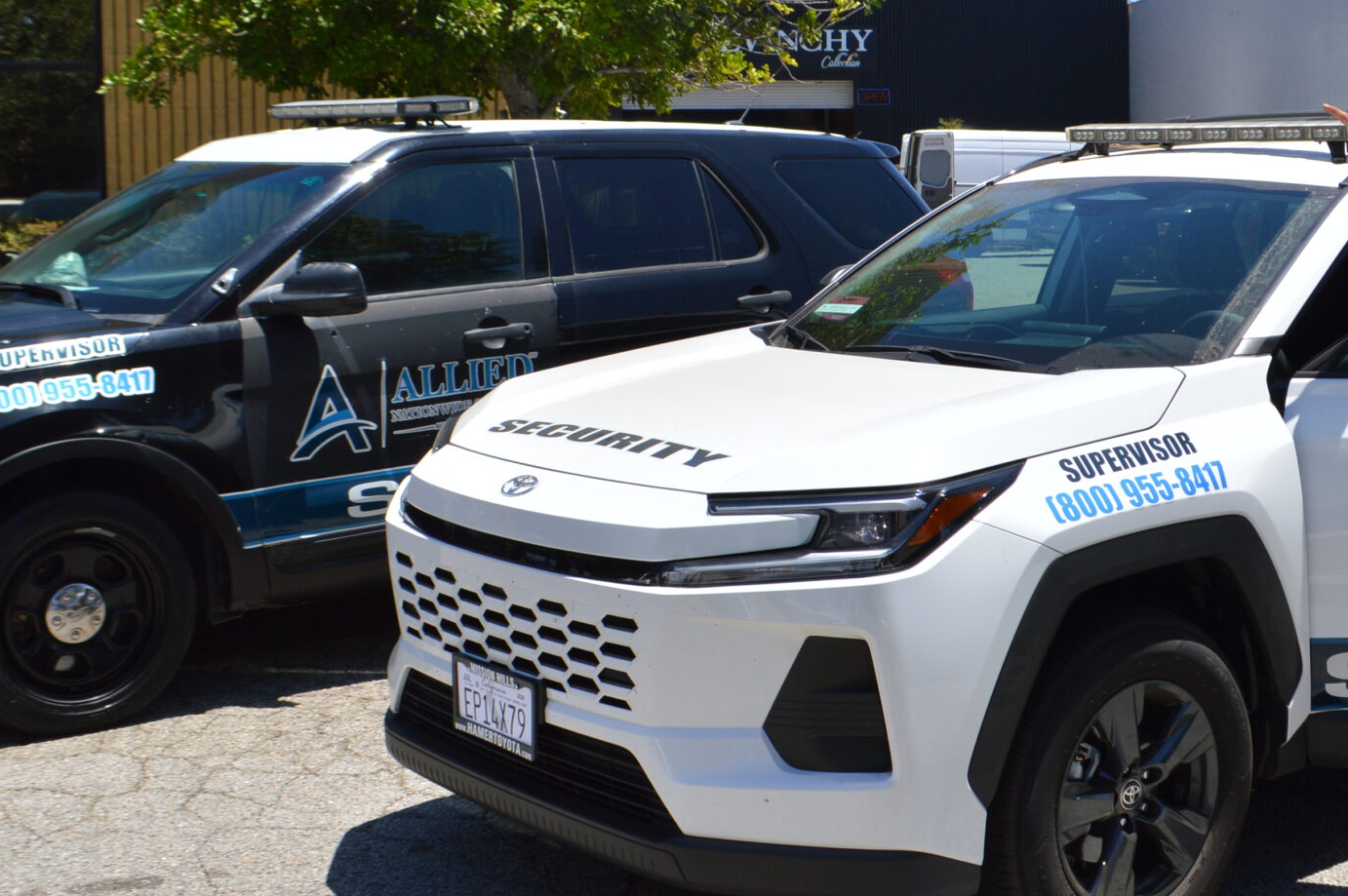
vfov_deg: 26.9
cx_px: 790
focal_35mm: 50
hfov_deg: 39.5
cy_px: 337
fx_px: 1871
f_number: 9
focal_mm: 18
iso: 100
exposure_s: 1/320
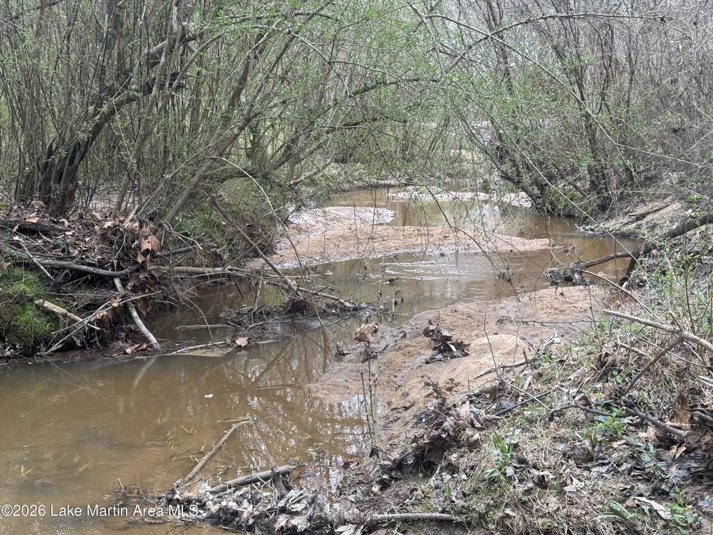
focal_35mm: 48
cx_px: 356
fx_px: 989
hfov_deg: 39.7
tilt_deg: -7.2
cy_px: 268
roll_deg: -0.6
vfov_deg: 30.3
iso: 64
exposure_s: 1/383
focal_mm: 6.76
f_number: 1.78
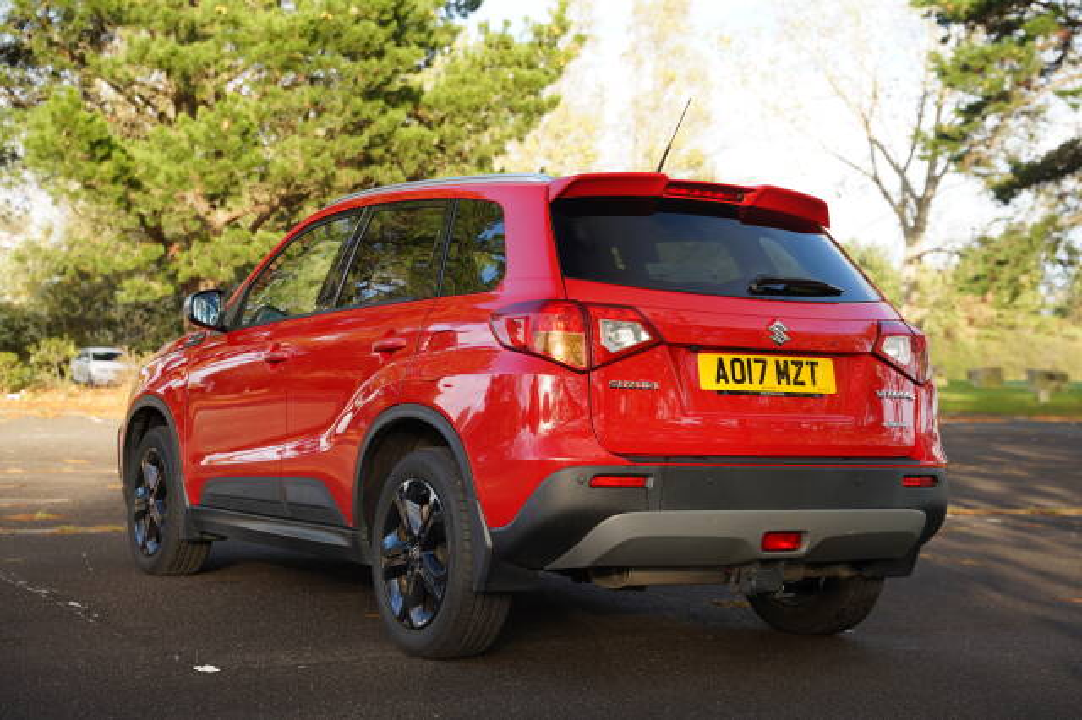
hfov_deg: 36.4
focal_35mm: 55
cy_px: 360
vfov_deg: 24.7
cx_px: 541
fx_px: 1643
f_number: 4
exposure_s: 1/60
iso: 100
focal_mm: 54.7
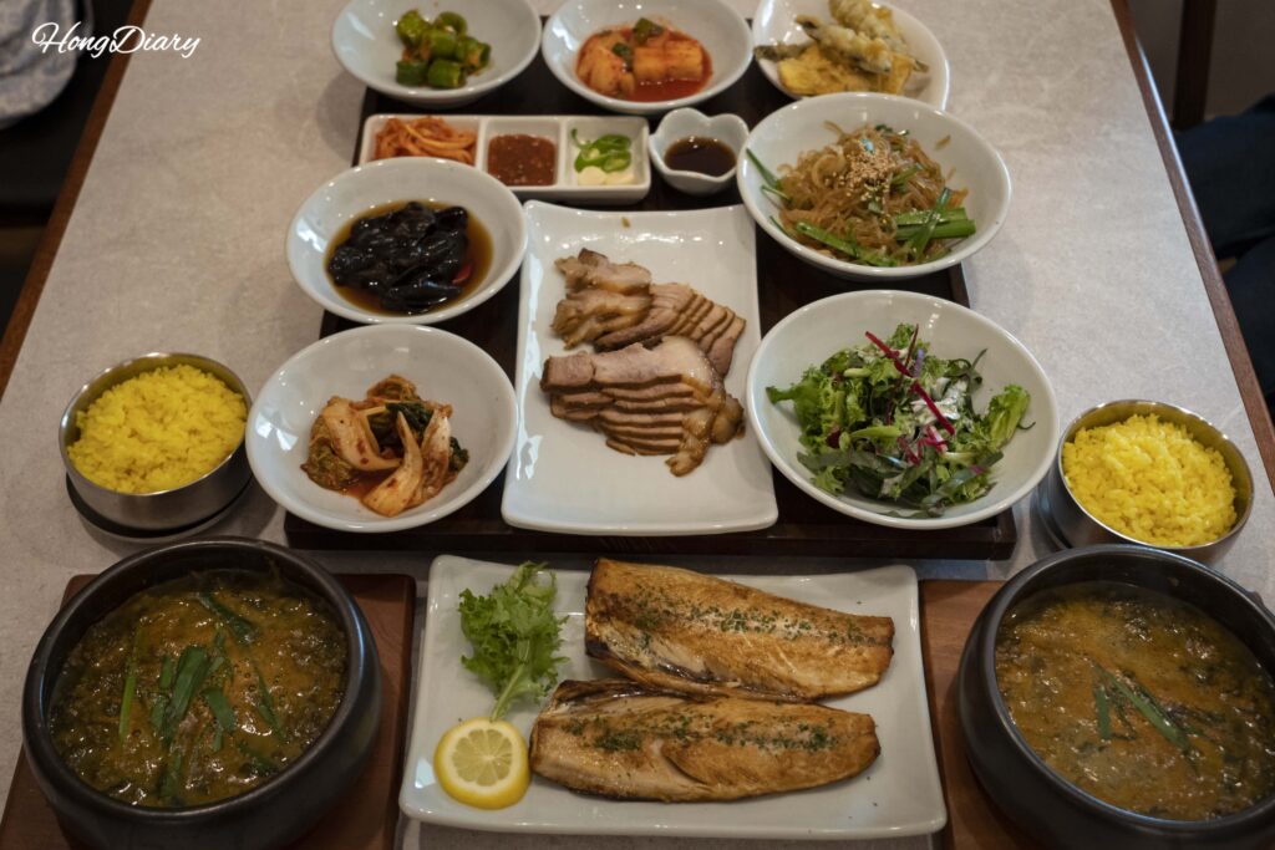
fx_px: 1381
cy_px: 425
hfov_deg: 49.5
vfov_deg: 34.2
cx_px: 638
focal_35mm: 39
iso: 4000
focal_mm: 39
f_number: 5
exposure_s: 1/160
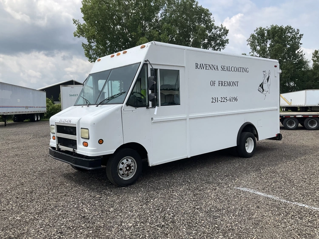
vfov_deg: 48.3
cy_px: 120
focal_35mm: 29
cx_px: 160
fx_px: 267
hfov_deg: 61.6
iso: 25
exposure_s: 1/1786
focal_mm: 3
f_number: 1.8
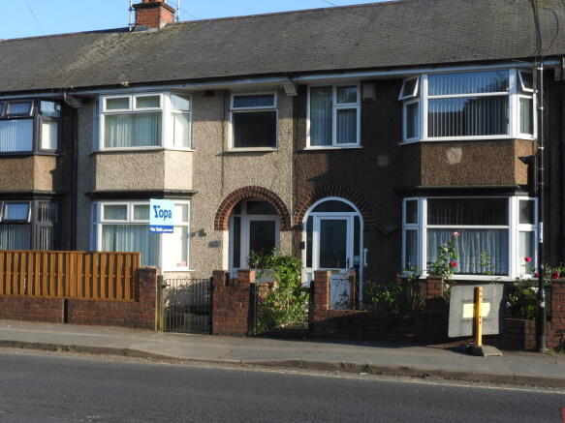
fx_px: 734
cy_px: 212
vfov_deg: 32.2
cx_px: 282
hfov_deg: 42.1
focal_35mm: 45
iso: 100
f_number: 5
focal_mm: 8.1
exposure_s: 1/250
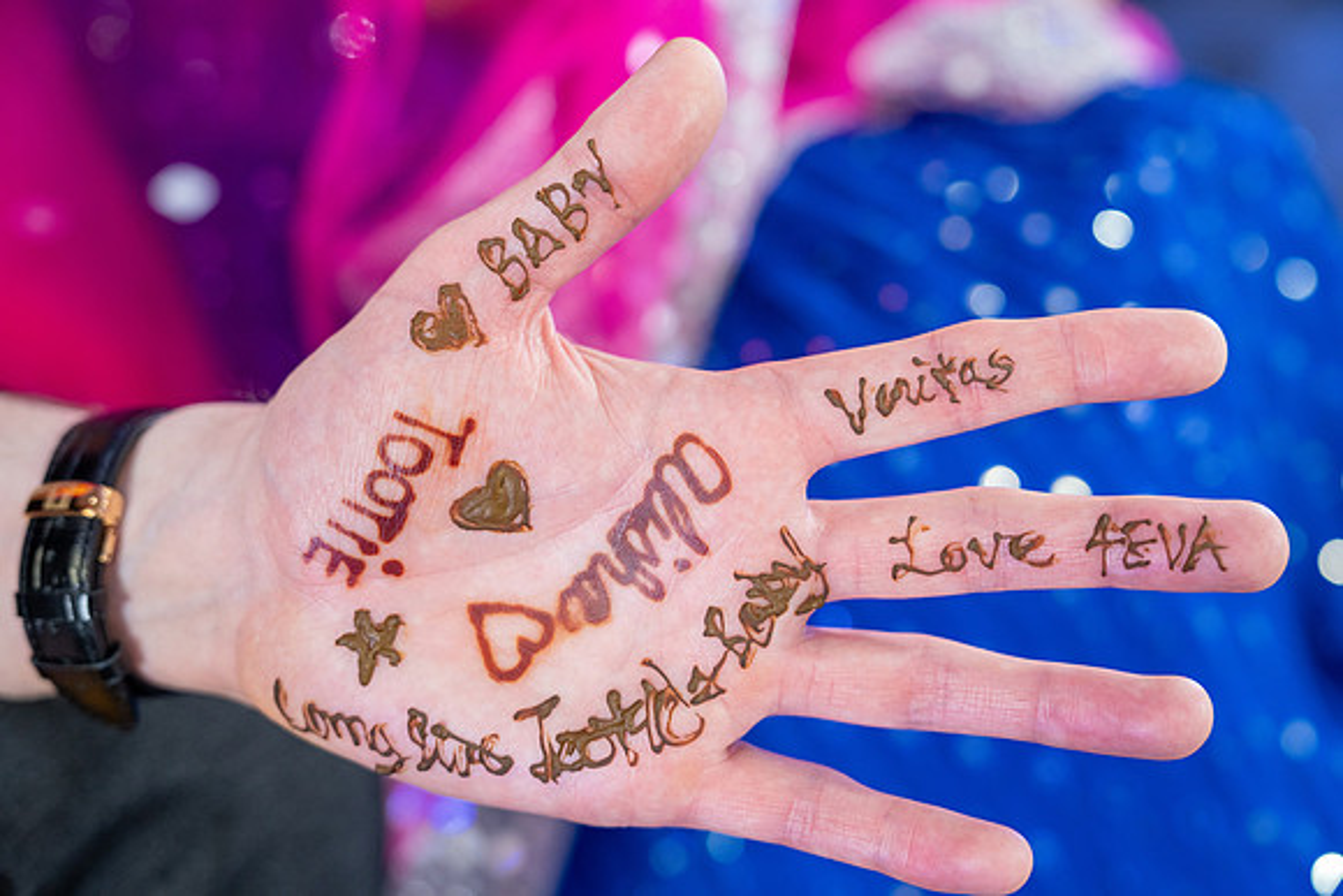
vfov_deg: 35.1
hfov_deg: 50.7
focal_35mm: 38
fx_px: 1418
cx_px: 672
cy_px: 448
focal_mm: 38
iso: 1250
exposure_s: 1/125
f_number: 2.8
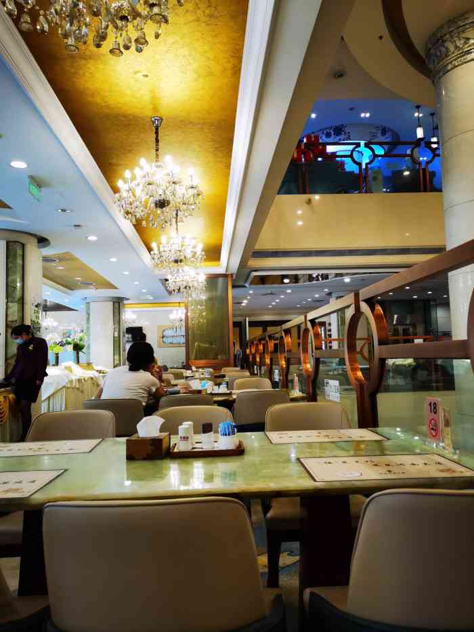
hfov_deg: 51.4
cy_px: 316
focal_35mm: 27
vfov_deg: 65.3
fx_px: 493
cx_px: 237
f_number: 1.8
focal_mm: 5.58
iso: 160
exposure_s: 1/100
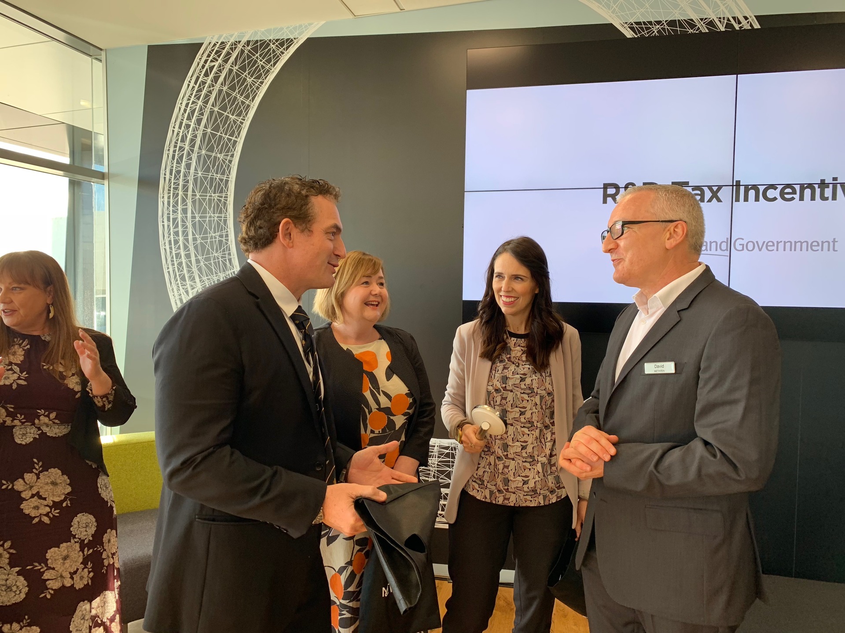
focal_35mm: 26
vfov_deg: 53.1
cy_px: 316
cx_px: 422
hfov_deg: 67.3
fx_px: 635
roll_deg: -1.3
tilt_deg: -1.7
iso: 50
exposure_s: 1/121
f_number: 1.8
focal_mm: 4.25
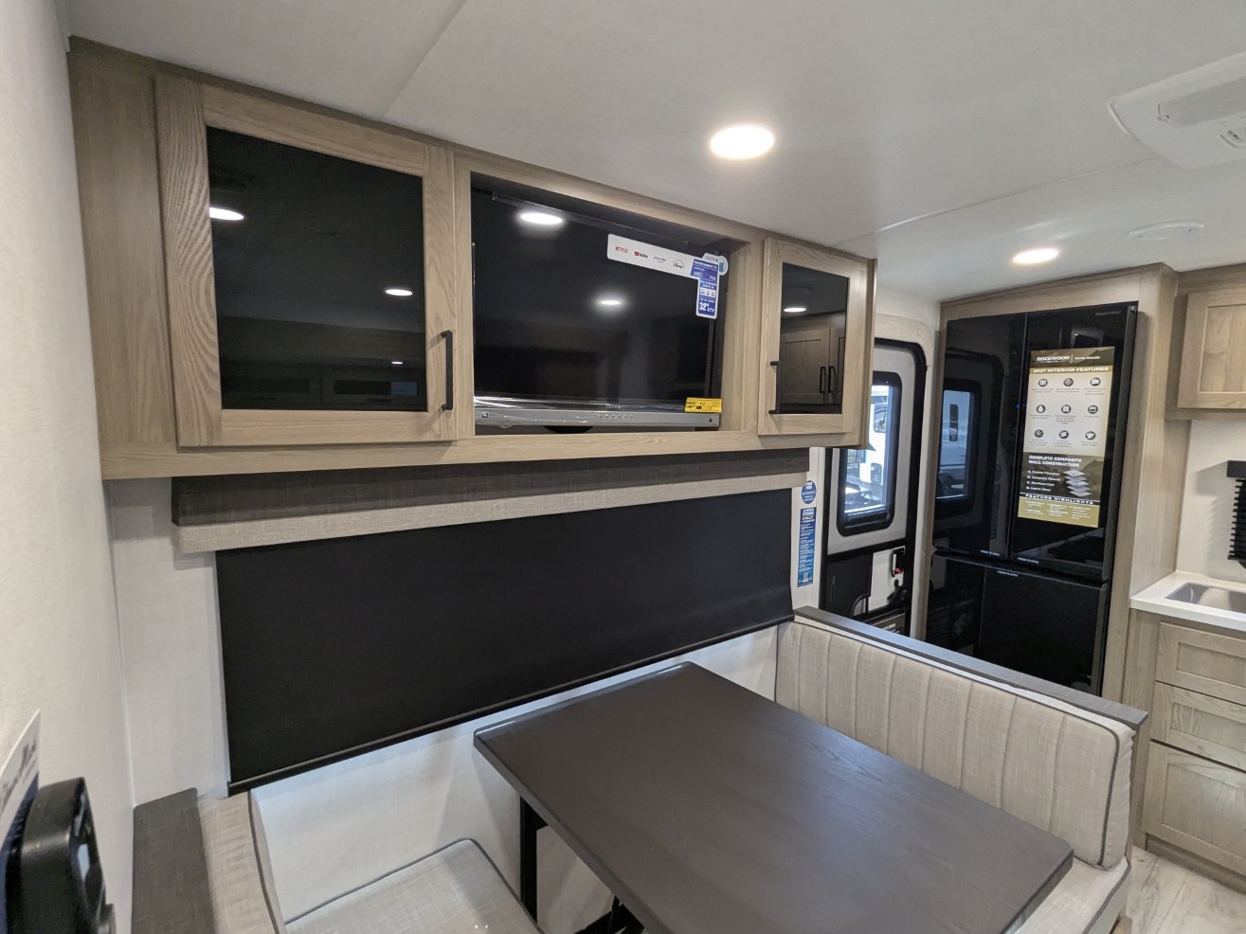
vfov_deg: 74.7
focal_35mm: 17
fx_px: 612
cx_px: 651
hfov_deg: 91.0
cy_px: 473
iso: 250
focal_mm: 2.35
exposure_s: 1/83.2
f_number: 2.2
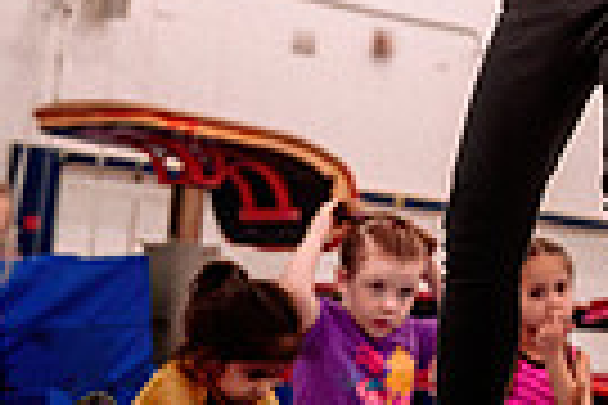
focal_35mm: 134
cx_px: 616
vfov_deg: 10.1
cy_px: -14
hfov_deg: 15.0
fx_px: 2263
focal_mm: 28
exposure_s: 1/400
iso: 1600
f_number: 2.8
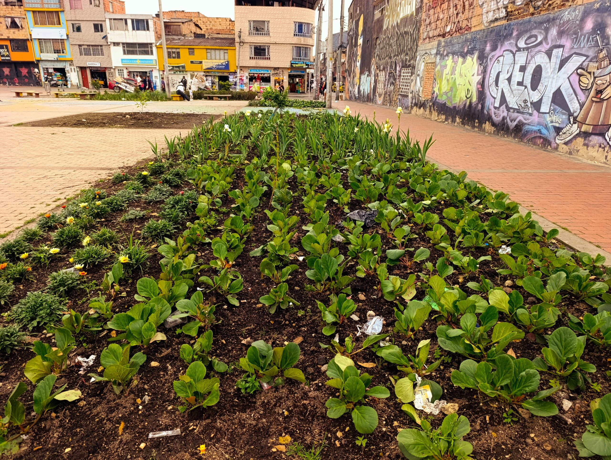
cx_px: 306
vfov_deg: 59.0
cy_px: 230
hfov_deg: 73.8
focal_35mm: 23
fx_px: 407
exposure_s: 1/136
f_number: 1.6
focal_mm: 6.14
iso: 50
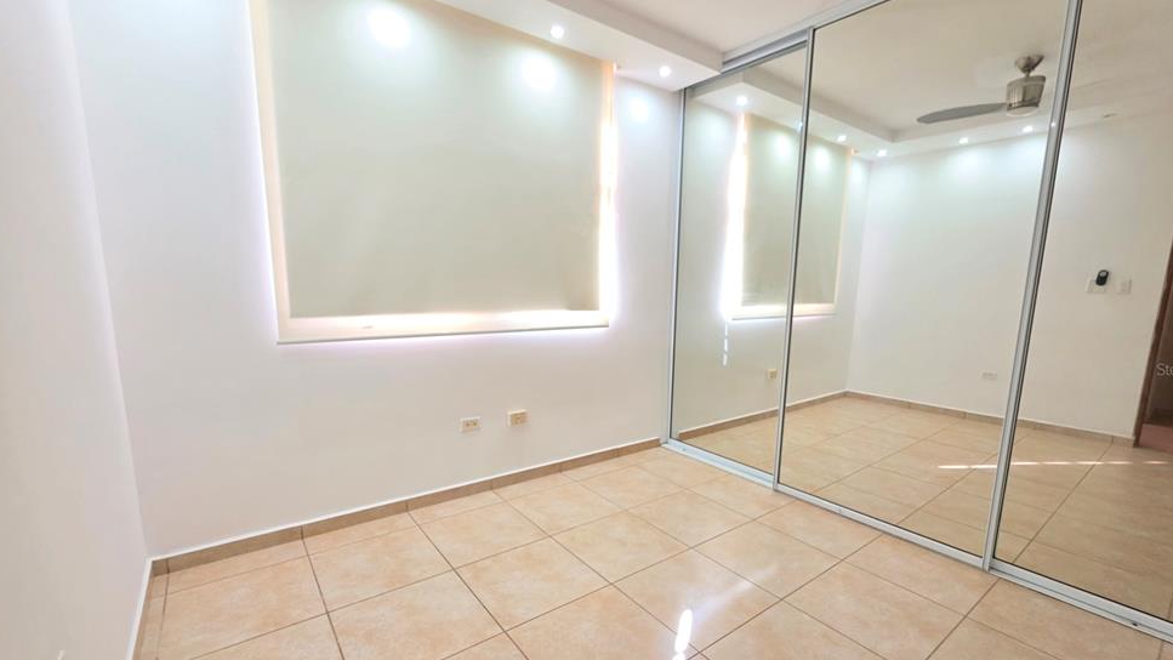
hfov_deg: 102.9
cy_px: 369
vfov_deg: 70.3
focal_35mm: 15
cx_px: 609
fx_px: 467
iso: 200
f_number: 1.9
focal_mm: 2.2
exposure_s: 1/120
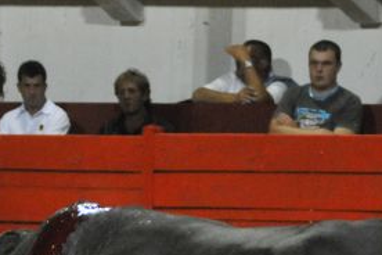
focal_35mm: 528
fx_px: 5601
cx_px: 55
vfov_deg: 2.6
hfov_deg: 3.9
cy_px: 359
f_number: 5.3
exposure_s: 1/90
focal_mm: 95
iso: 1600
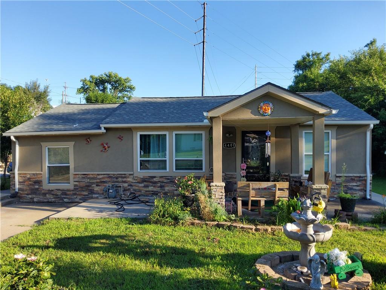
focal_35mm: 26
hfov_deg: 67.3
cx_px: 193
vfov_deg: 53.1
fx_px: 290
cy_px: 145
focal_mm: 3.08
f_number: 2
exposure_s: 1/477
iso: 50
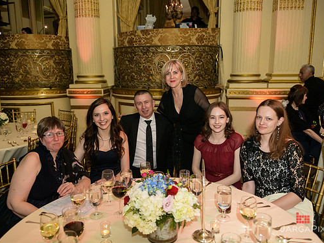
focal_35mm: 29
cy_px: 121
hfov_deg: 61.6
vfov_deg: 48.2
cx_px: 154
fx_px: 271
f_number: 3.2
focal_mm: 26
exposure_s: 1/100
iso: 1600
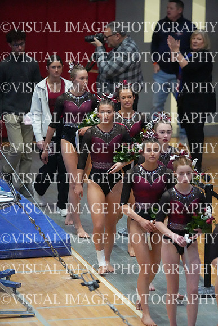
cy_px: 163
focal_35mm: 300
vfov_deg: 6.9
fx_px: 2723
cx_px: 109
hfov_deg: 4.6
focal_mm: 300
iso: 20000
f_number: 3.5
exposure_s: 1/1600
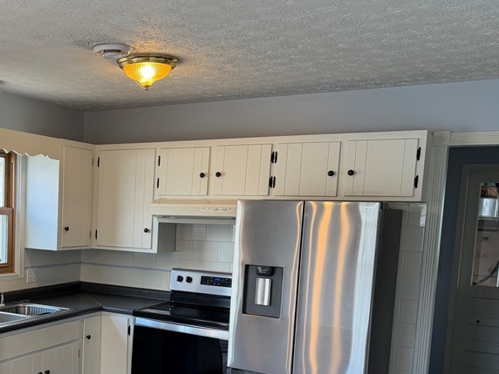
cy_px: 273
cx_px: 72
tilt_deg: -6.9
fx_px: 620
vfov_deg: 33.0
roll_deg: -1.7
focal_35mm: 43
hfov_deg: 41.2
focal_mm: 6.76
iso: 160
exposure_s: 1/193
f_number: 1.78
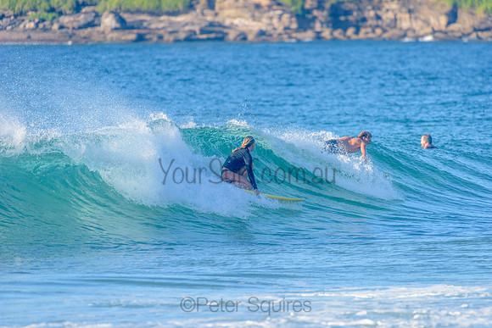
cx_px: 246
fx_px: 6839
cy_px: 164
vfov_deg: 2.7
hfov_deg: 4.1
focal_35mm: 500
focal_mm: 500
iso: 500
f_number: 5.6
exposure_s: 1/2000
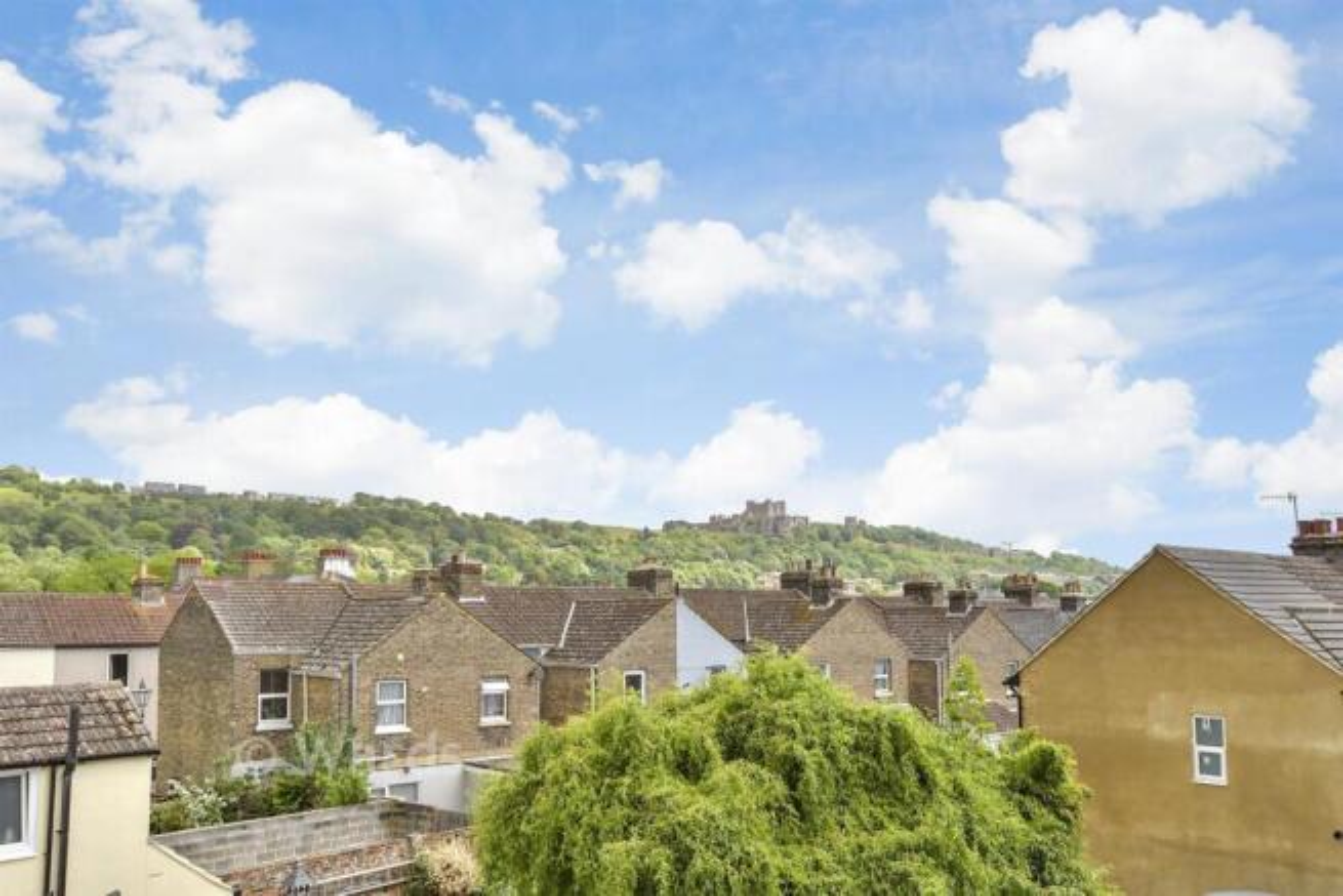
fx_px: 1119
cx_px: 672
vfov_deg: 43.6
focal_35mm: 30
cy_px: 448
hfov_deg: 61.9
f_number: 6.3
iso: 160
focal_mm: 20
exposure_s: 1/250
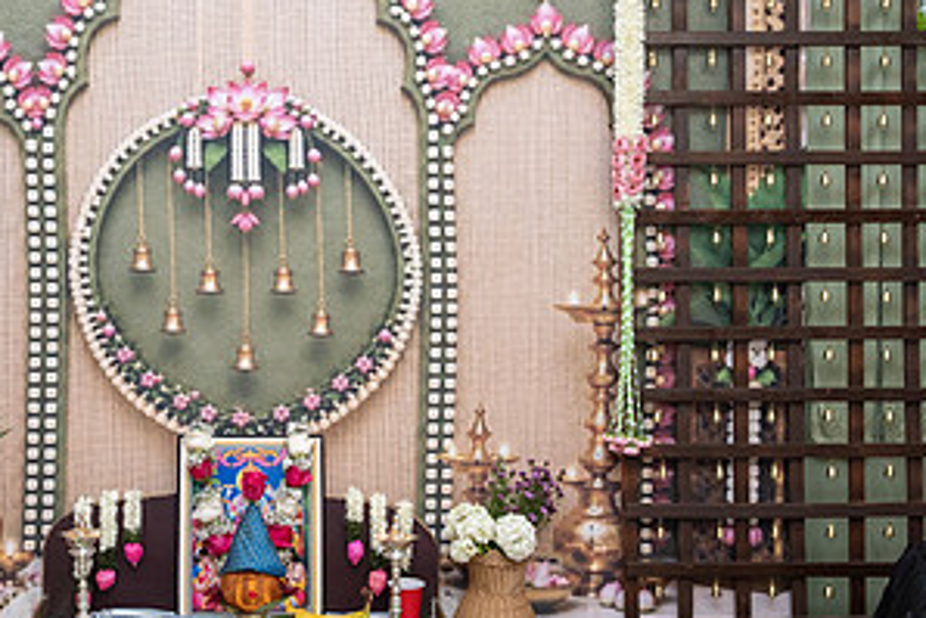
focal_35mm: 50
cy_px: 244
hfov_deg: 38.7
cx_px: 252
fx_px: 1287
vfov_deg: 27.0
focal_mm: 25.5
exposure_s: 1/160
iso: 800
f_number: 3.5
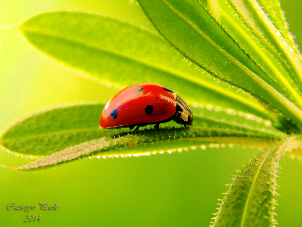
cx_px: 151
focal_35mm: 184
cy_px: 114
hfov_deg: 10.7
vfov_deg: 8.1
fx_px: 1605
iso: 125
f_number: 5.3
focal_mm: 32.8
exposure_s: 1/100
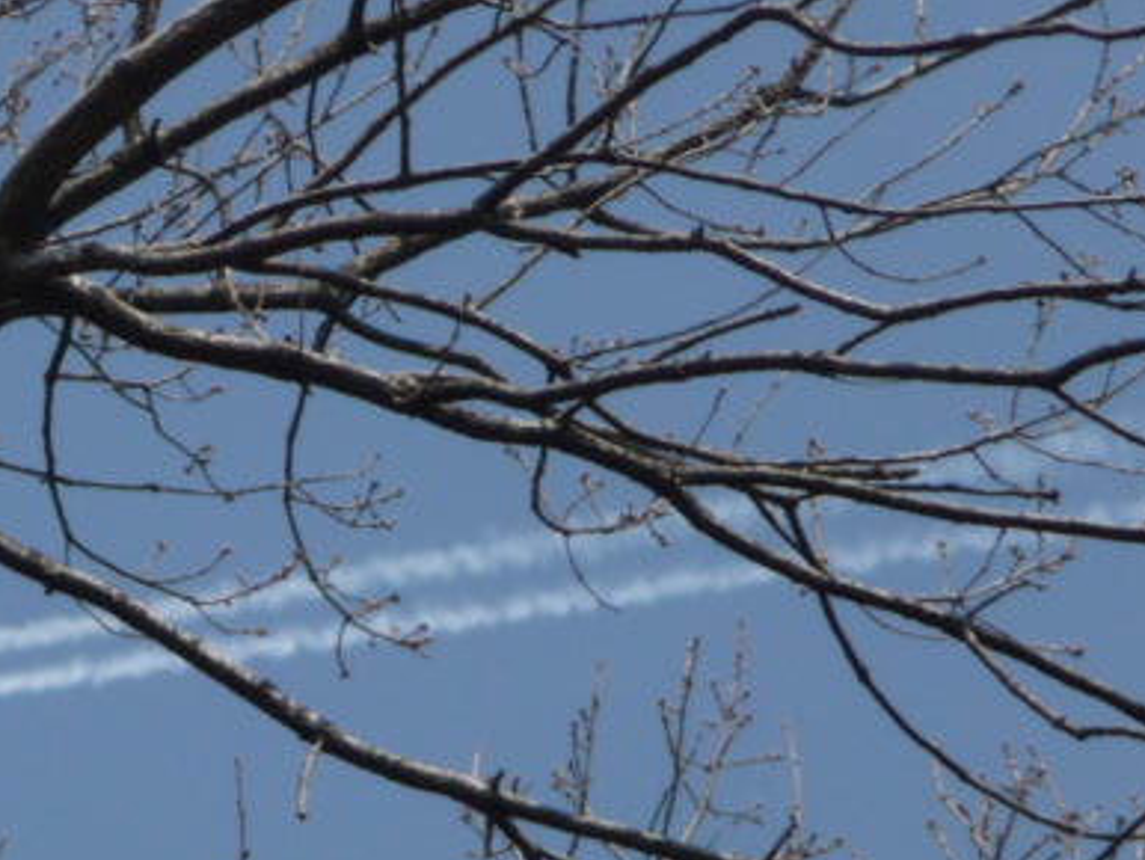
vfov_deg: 1.9
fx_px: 25882
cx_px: 211
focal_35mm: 782
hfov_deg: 2.5
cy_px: 658
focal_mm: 47
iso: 100
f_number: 4.9
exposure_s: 1/640
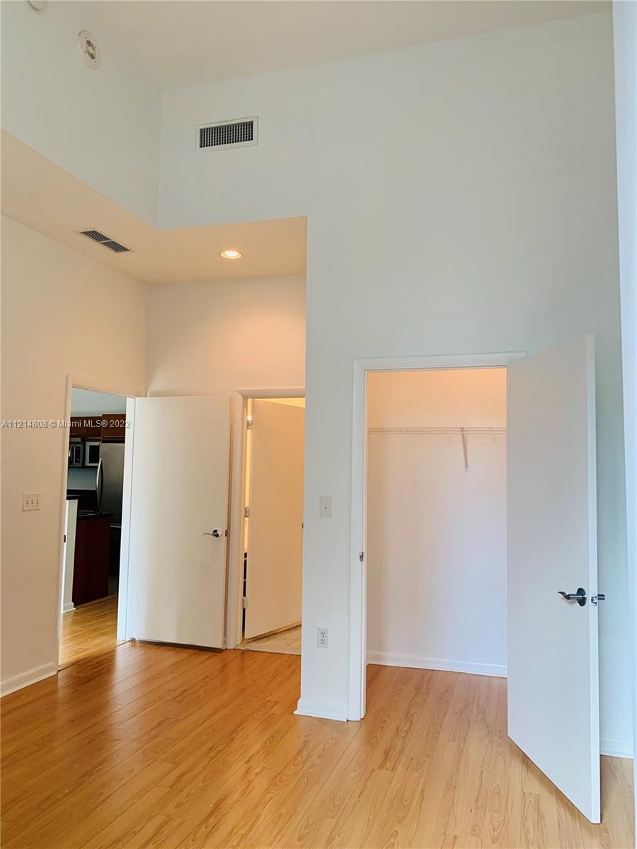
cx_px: 318
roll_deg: -0.8
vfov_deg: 67.3
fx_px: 638
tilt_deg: +5.1
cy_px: 424
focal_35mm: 26
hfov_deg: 53.1
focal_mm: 4.25
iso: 80
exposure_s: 1/60
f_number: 1.8
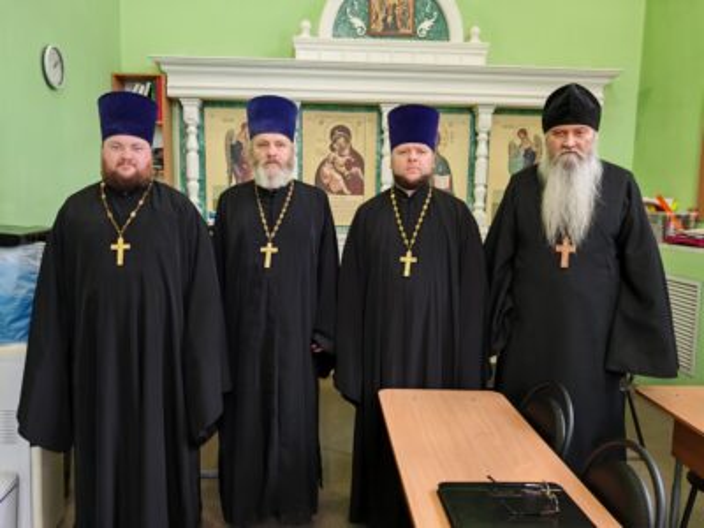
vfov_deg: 51.4
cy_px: 264
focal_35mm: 27
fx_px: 549
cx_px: 352
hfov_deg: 65.3
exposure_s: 1/50
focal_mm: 6.83
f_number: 1.4
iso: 125
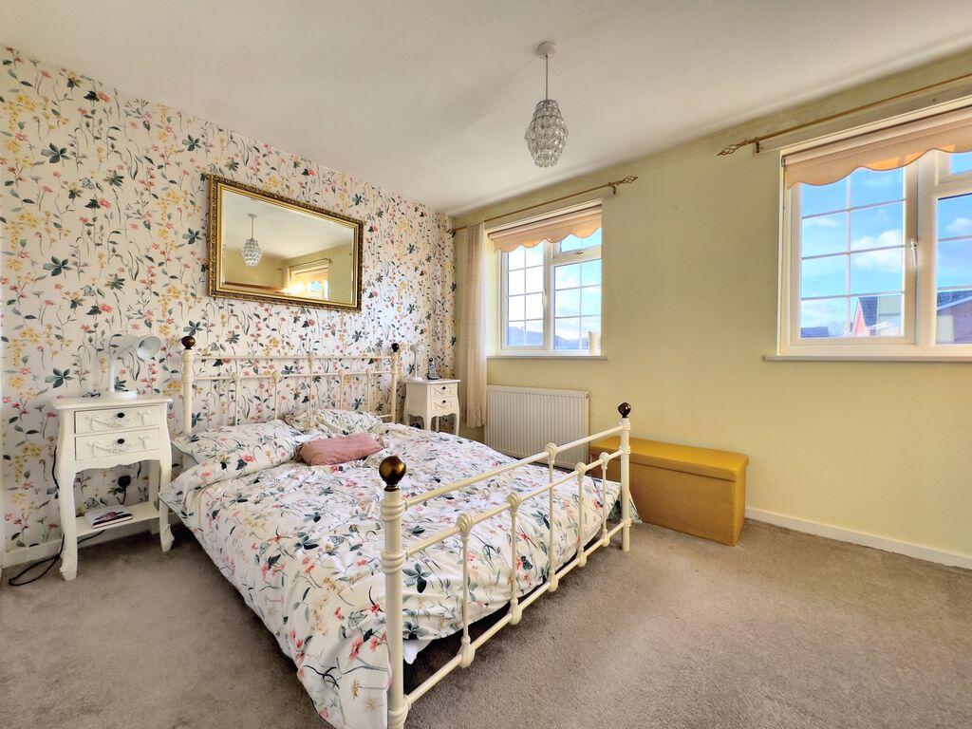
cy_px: 364
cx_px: 486
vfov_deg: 85.7
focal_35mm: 14
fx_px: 393
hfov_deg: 102.1
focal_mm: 2.22
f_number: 2.2
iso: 40
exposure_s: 1/158
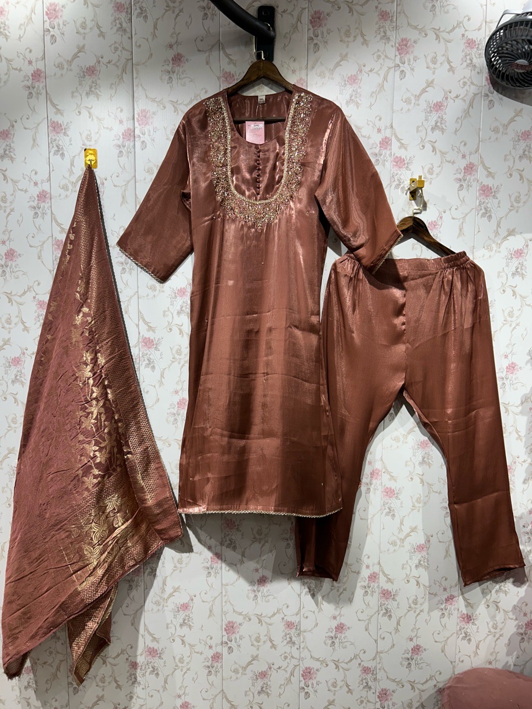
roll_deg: -1.0
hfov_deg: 53.1
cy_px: 354
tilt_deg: -6.5
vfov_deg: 67.3
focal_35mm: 26
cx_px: 266
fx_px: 533
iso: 32
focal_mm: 5.7
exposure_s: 1/101
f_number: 1.5
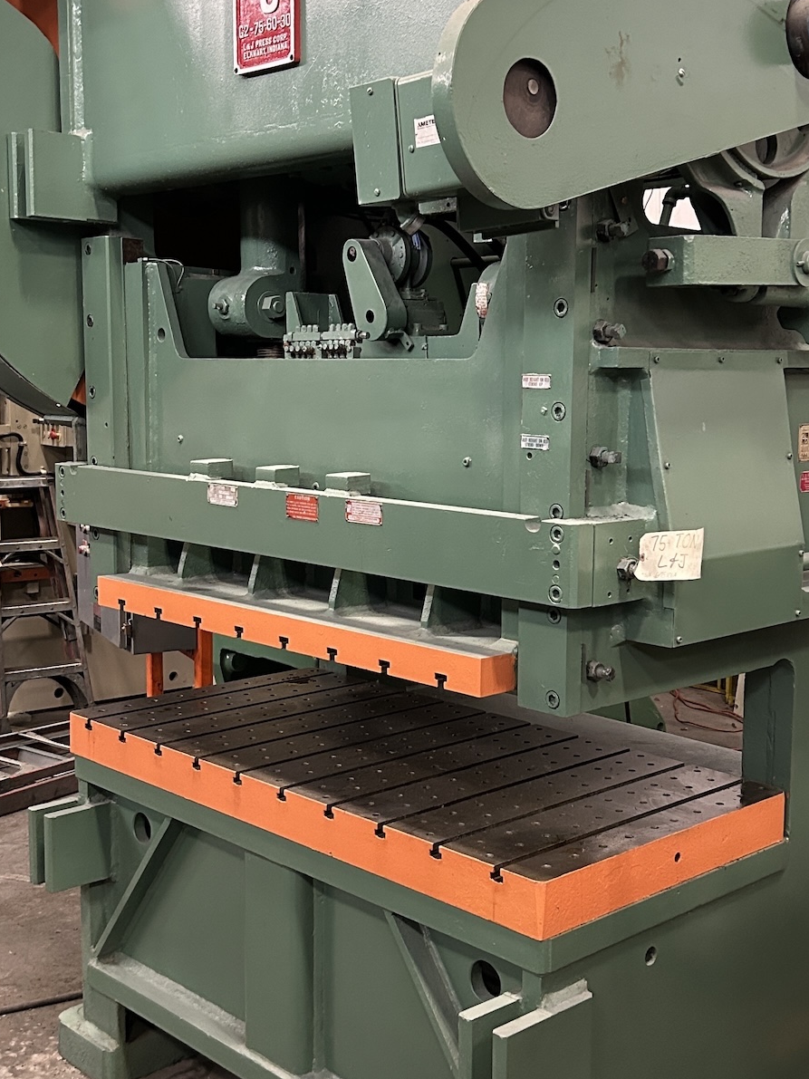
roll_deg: -0.3
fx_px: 1371
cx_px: 447
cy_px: 542
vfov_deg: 42.9
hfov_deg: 32.8
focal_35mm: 44
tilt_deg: -6.9
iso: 500
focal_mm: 5.7
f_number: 1.5
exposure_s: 1/60
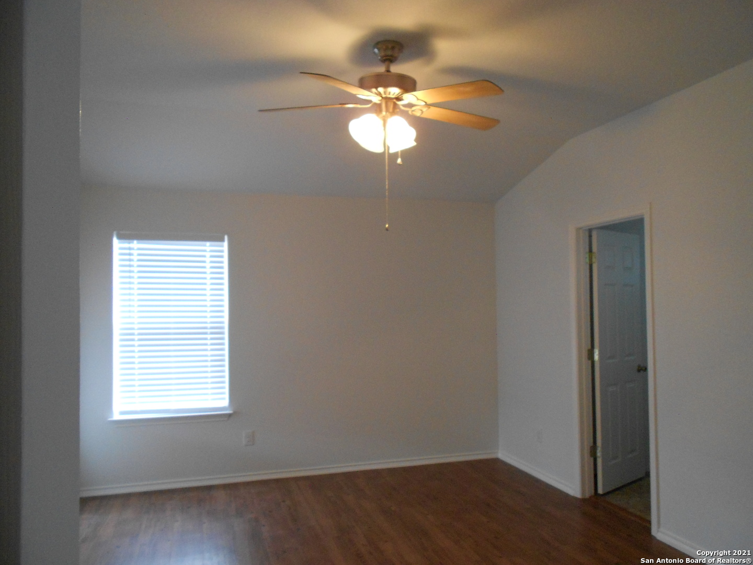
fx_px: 566
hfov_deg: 67.3
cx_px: 376
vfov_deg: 53.1
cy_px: 282
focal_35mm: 26
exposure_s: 1/25
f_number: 3.2
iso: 400
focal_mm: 4.6
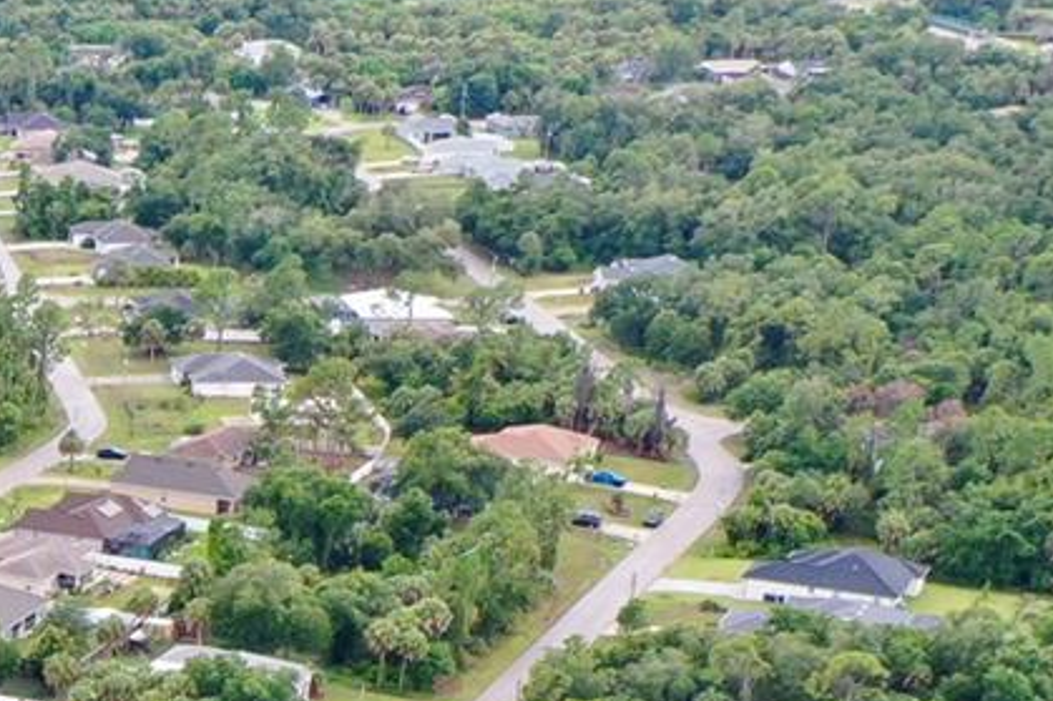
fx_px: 3128
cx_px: -774
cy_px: 952
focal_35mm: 107
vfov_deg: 12.3
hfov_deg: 16.4
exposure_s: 1/120
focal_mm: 10.26
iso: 100
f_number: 4.5
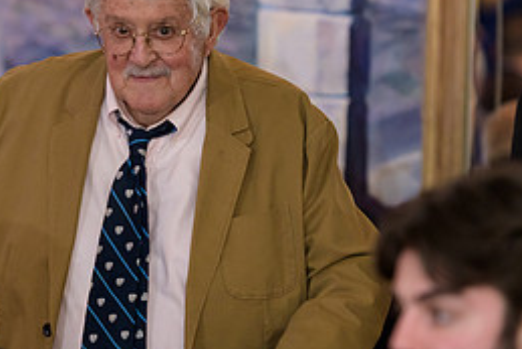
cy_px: 124
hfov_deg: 6.6
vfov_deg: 4.4
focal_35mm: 313
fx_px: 4541
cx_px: 121
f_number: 3.2
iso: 1000
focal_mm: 140
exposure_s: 1/125
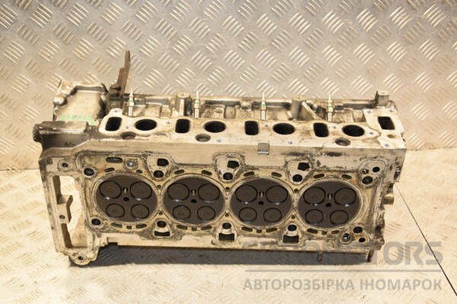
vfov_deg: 28.1
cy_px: 152
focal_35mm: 48
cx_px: 228
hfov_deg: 41.1
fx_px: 609
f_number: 5
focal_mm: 32
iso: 800
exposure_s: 1/160
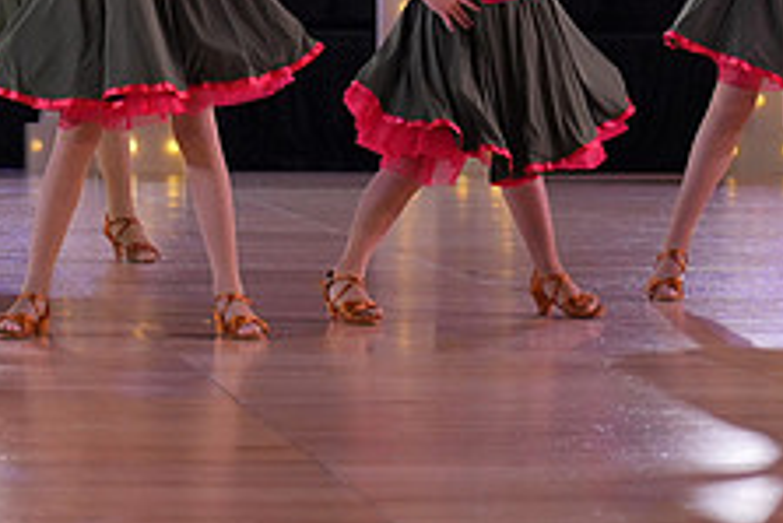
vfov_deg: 6.7
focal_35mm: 203
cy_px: -125
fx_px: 4418
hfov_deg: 10.1
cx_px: 130
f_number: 3.5
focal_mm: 52
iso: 1000
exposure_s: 1/500
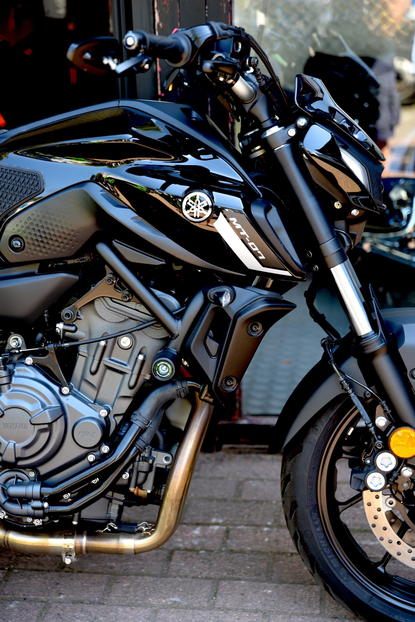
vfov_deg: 28.8
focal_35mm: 70
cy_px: 311
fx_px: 1209
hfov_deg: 19.5
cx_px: 208
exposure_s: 1/60
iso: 100
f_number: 3.2
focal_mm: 70
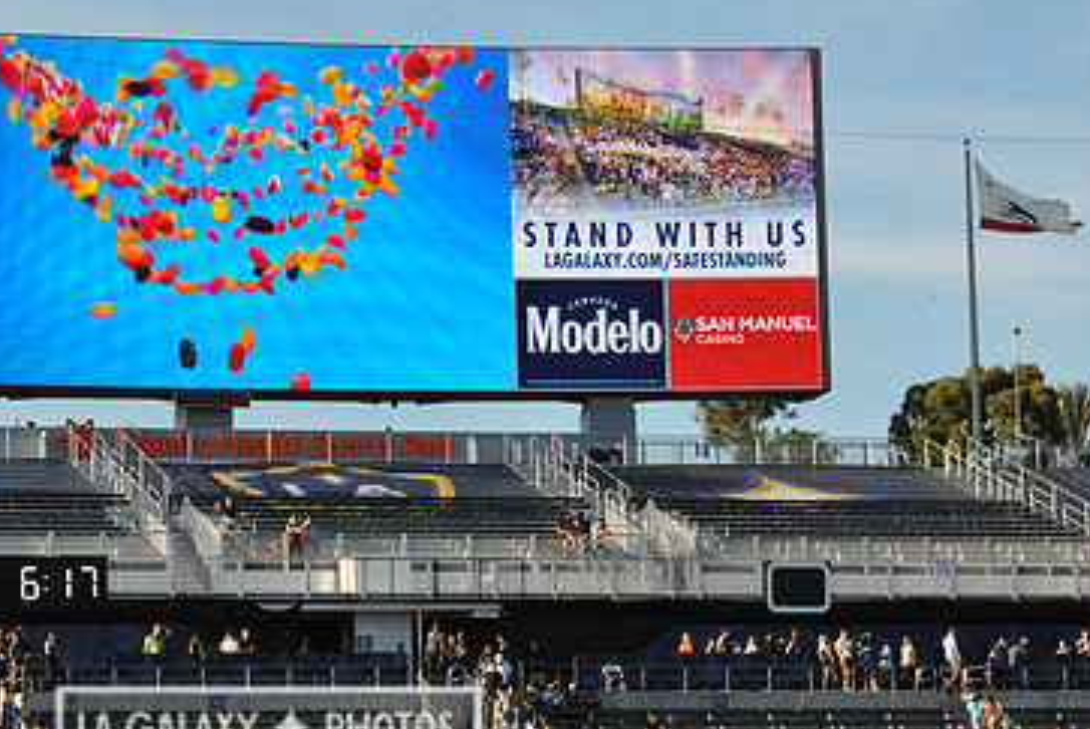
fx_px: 5091
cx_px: 268
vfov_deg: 8.2
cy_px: 274
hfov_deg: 12.2
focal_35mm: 168
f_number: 16
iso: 1600
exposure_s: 1/1000
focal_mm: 105
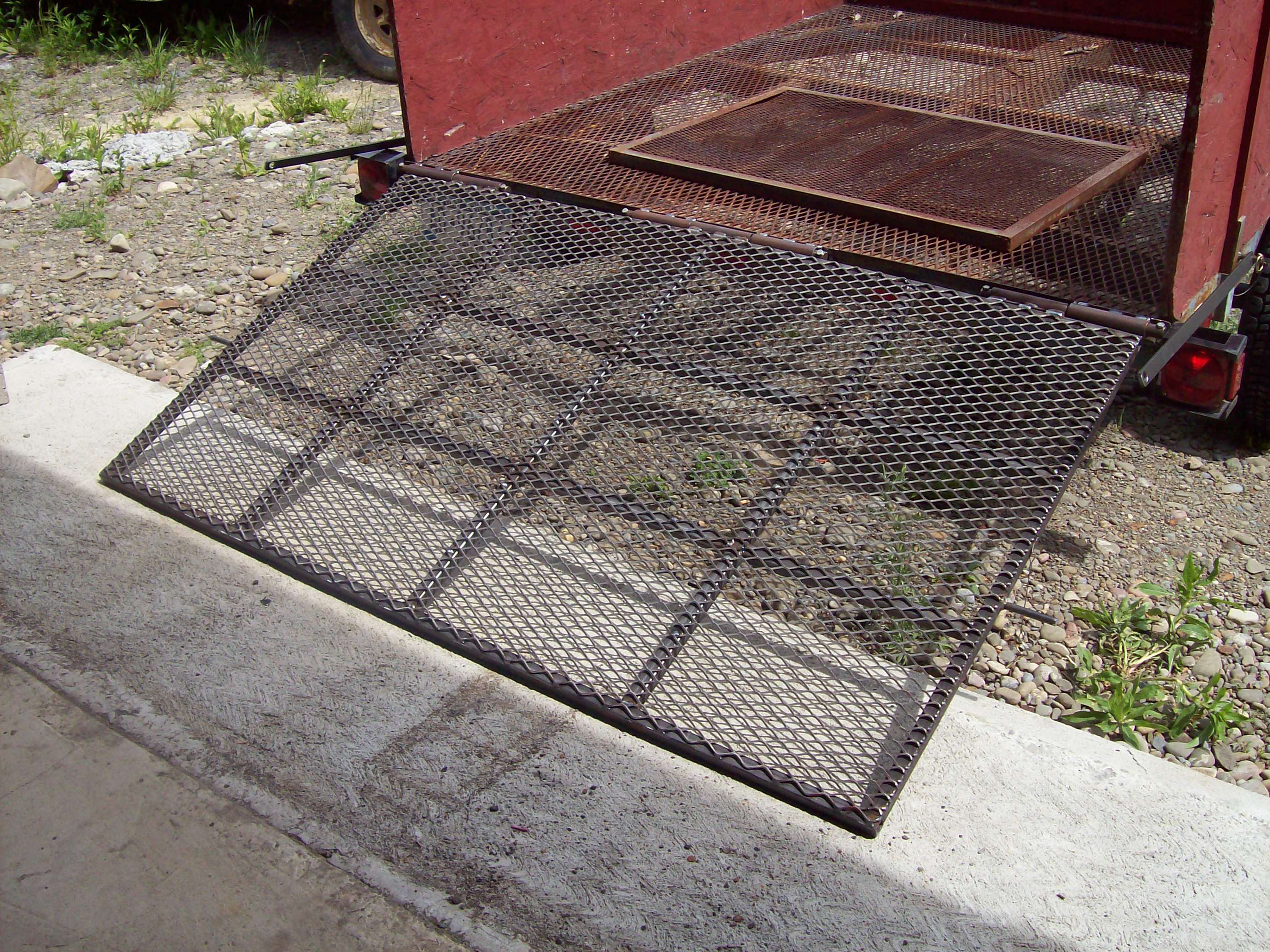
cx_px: 635
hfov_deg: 51.4
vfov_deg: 39.6
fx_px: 1320
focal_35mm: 36
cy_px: 476
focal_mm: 6
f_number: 4.8
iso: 80
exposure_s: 1/455
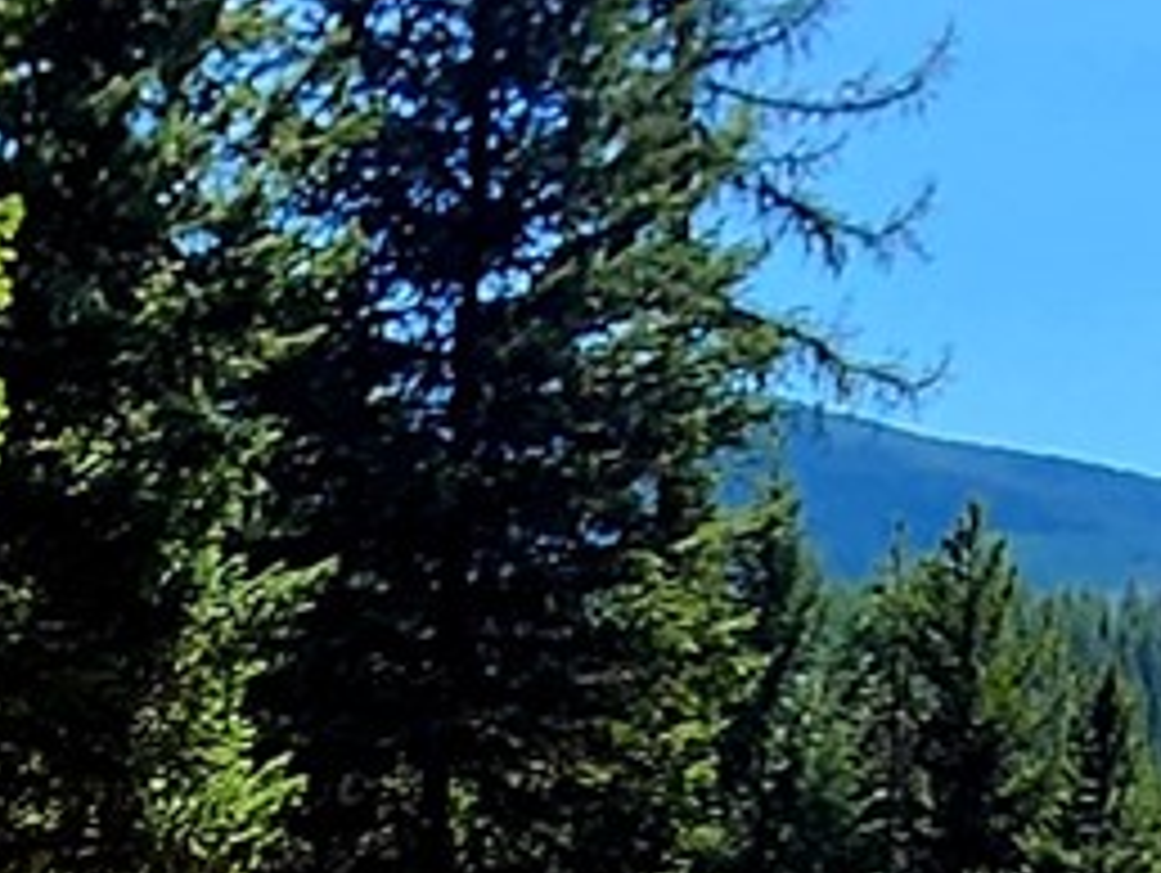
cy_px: 1512
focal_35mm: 103
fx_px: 3458
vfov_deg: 13.1
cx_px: 333
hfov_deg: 19.0
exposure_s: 1/1250
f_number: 2.2
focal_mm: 2.2
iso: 50
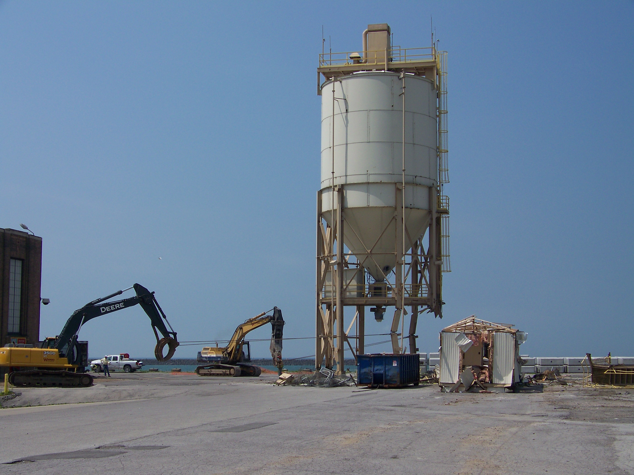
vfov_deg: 26.6
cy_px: 238
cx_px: 317
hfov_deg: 34.9
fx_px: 1007
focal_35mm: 55
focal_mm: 9.36
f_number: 4.5
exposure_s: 1/1000
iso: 64
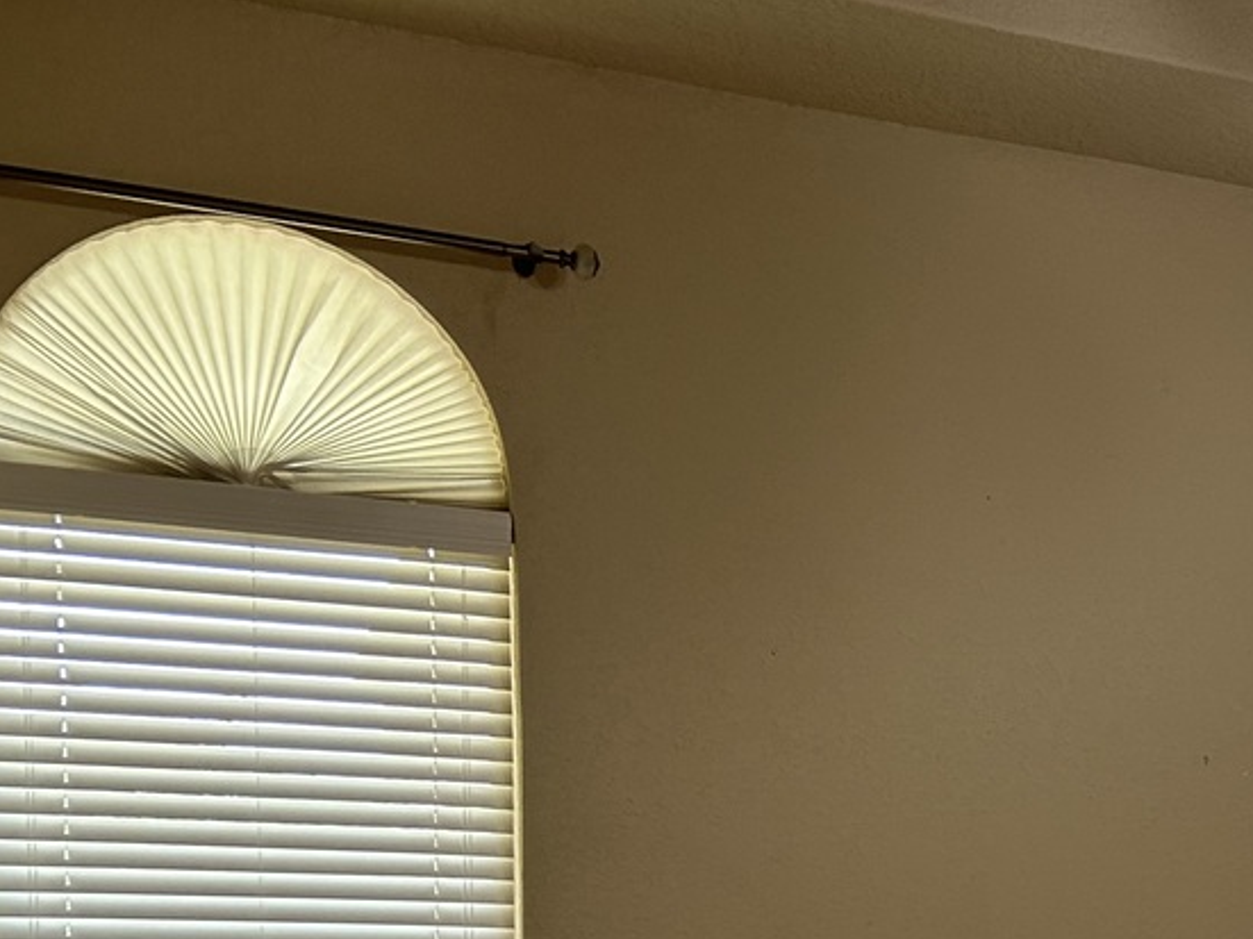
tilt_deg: -3.4
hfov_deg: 25.8
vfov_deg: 20.3
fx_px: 2461
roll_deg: -1.4
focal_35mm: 68
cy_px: 1116
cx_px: 1469
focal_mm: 5.7
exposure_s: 1/60
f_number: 1.5
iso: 100
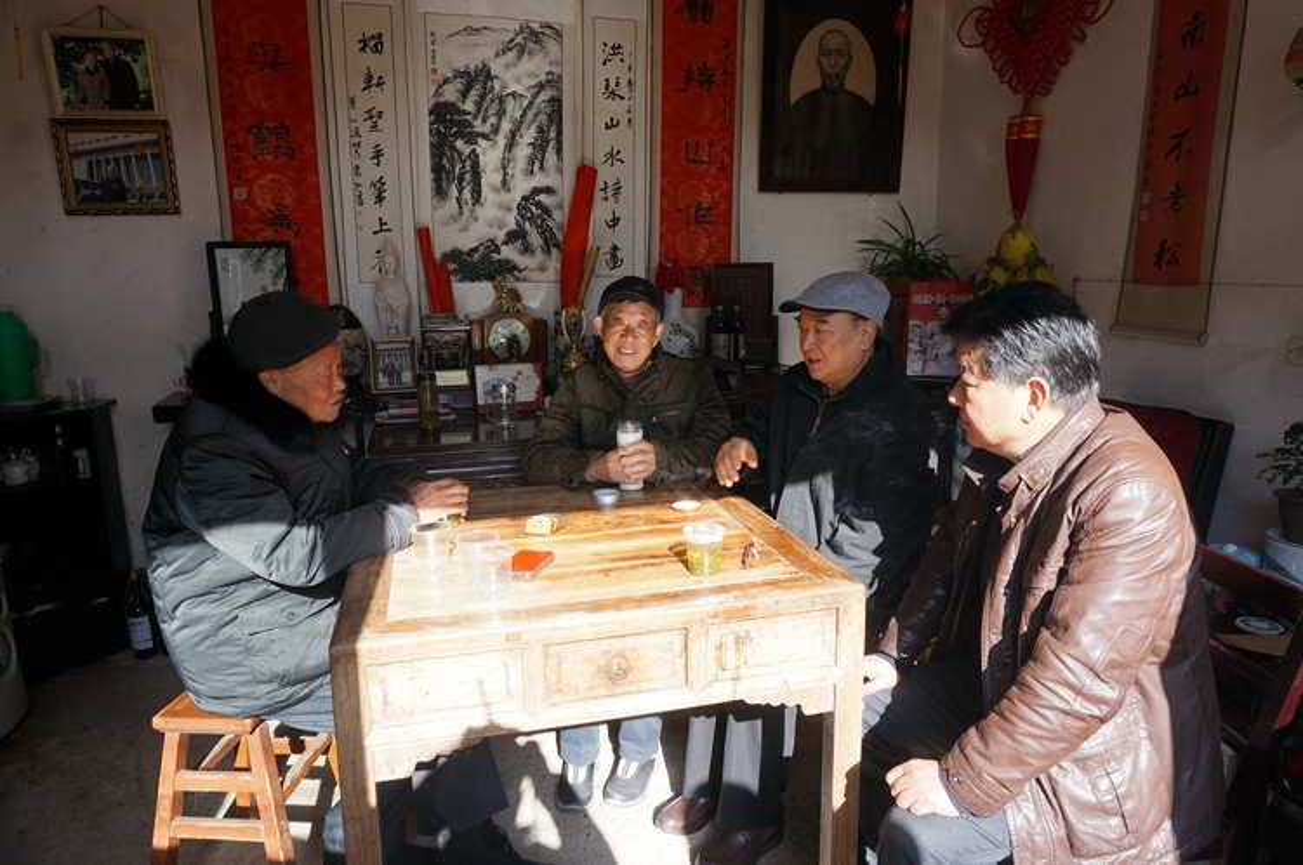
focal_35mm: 24
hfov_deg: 73.8
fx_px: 868
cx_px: 652
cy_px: 432
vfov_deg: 53.0
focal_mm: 16
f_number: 5.6
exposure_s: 1/80
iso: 100
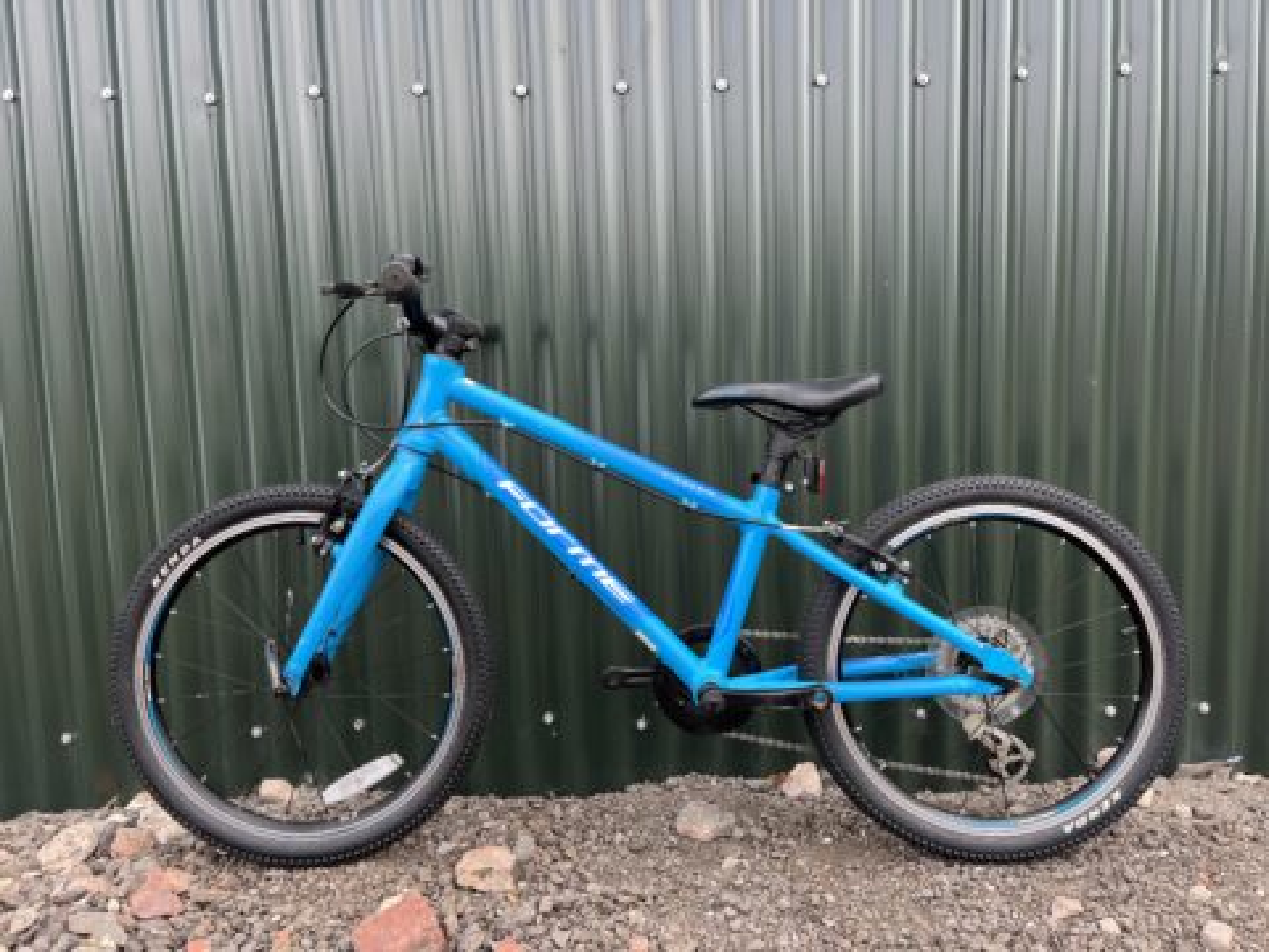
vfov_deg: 53.1
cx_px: 634
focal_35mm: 26
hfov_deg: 67.3
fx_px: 953
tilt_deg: -5.6
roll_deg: +2.3
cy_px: 476
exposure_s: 1/407
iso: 50
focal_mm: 5.1
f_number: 1.6
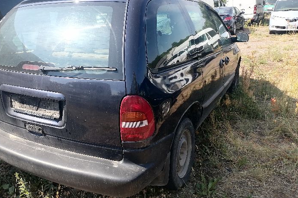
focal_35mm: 31
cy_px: 80
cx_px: 131
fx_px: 257
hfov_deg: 60.1
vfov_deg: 42.1
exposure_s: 1/758
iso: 50
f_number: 1.8
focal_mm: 4.25
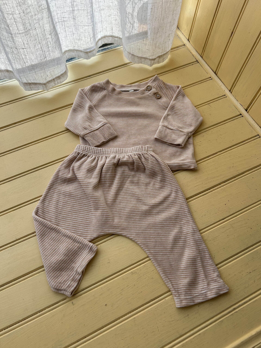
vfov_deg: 67.3
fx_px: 261
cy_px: 174
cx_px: 130
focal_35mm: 26
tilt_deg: -64.4
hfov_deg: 53.1
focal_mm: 5.7
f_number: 1.5
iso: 40
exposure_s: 1/232
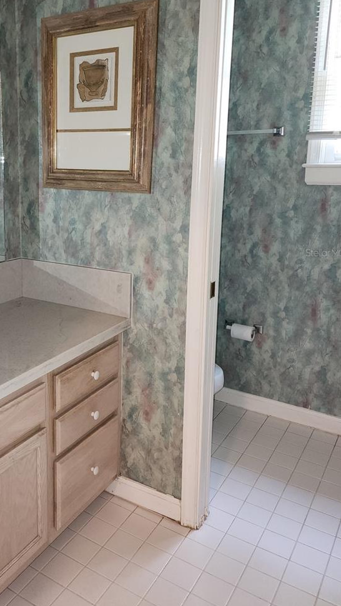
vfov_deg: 62.2
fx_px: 498
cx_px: 69
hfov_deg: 36.5
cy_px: 252
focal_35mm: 31
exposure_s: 1/24
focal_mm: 6.4
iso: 160
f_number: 1.8
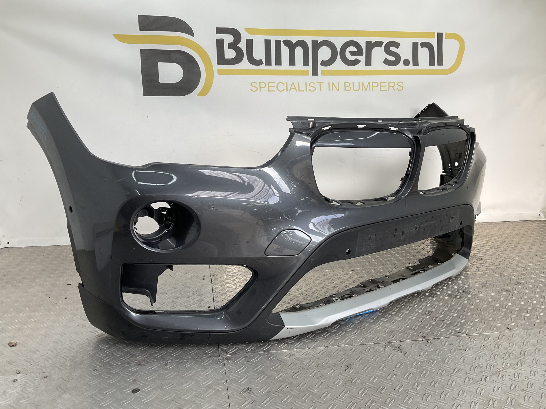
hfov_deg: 61.7
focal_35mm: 29
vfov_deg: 48.2
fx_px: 457
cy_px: 204
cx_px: 273
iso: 16
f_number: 1.8
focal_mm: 3
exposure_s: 1/186
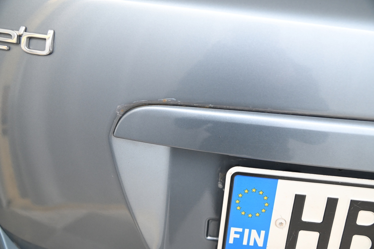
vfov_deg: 38.8
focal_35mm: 34
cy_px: 124
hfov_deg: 55.8
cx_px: 187
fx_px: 353
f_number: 4
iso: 2000
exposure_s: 1/50
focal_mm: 34
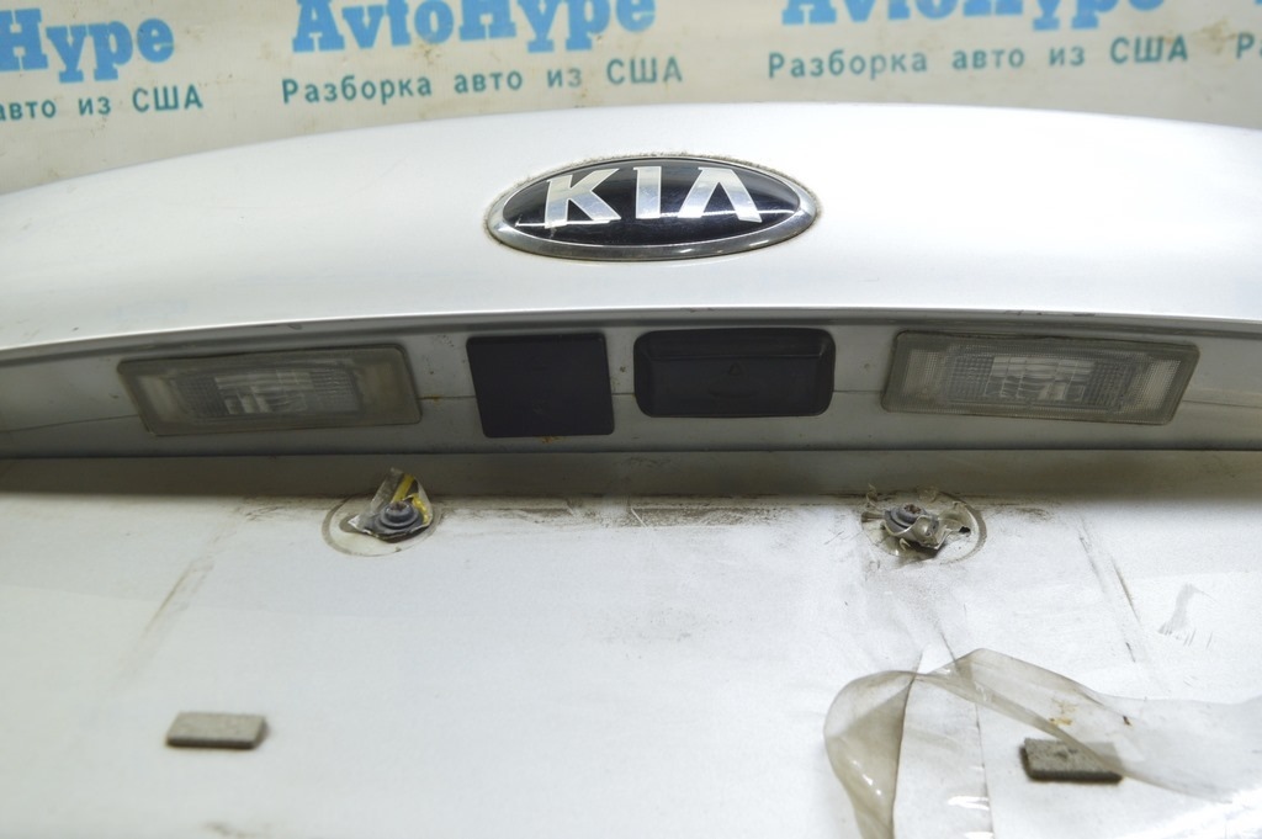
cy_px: 420
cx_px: 631
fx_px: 1103
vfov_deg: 41.6
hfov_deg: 59.5
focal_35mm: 32
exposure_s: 1/20
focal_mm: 21
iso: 400
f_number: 5.6
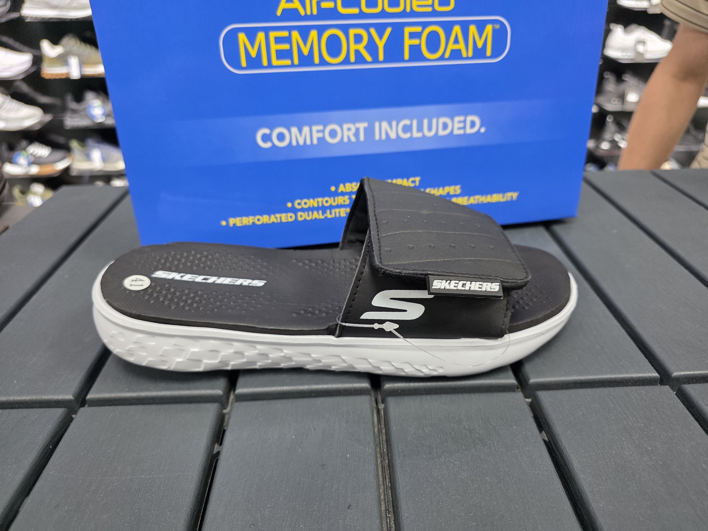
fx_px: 470
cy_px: 266
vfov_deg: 58.9
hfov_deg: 73.9
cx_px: 354
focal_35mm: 23
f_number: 1.7
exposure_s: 1/100
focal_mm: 6.3
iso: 320
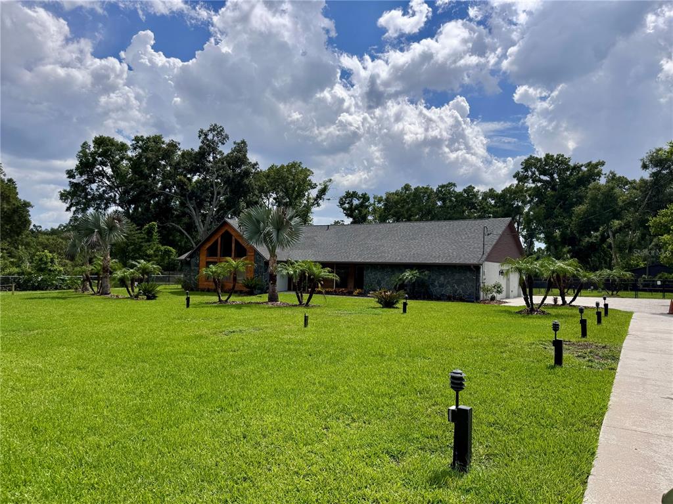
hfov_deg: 71.6
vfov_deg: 56.8
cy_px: 252
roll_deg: -1.4
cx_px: 336
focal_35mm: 24
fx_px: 467
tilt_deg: +0.9
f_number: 1.78
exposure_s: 1/10417
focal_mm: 6.76
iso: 80
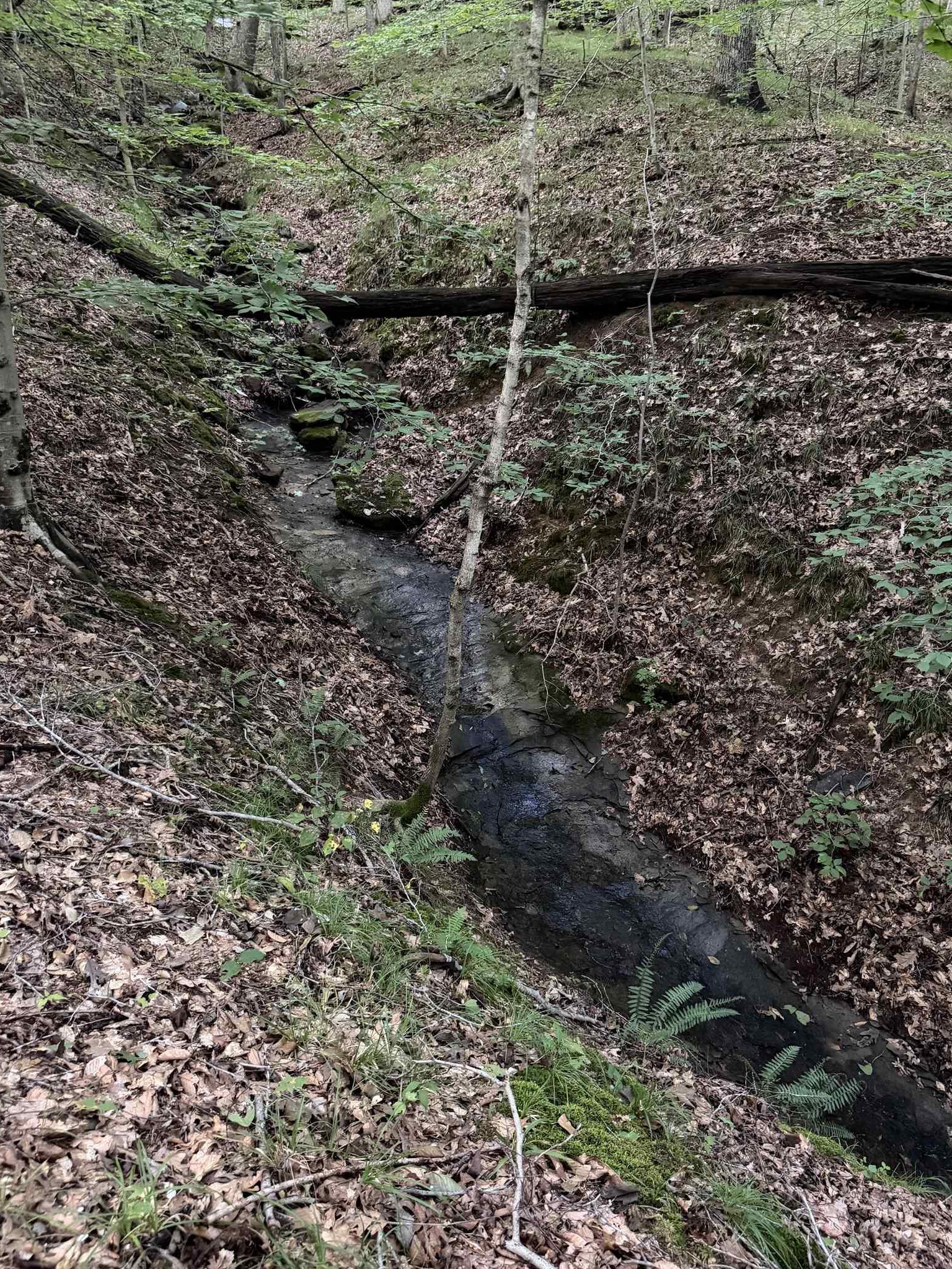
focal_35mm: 27
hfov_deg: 51.3
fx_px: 990
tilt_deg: -20.4
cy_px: 624
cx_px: 529
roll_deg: -0.6
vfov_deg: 65.3
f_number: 1.78
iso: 1000
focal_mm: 6.76
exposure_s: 1/30
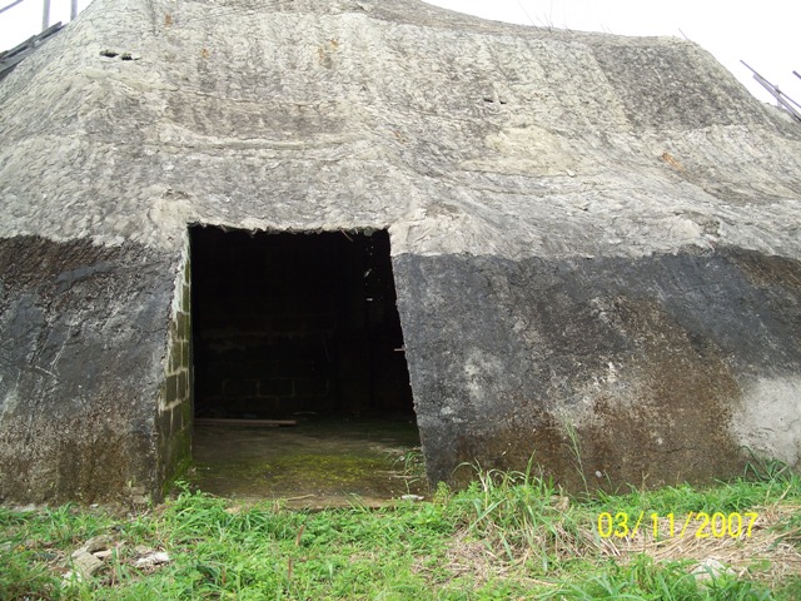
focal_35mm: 37
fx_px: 856
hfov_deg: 50.1
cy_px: 300
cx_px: 400
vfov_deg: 38.7
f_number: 2.8
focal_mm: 7.8
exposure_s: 1/250
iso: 64
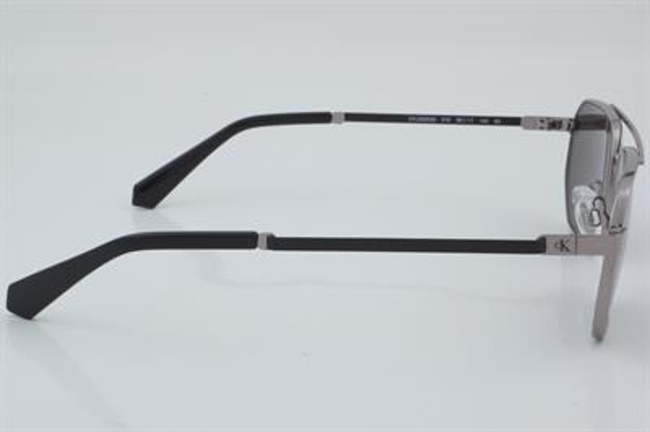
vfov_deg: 18.2
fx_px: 1353
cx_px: 325
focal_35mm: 75
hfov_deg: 27.0
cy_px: 216
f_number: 29
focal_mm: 50
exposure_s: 1/4
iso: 100
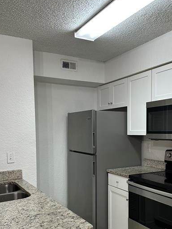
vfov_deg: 50.8
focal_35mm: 36
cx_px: 100
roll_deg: +0.1
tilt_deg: -2.0
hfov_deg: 39.5
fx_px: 239
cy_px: 144
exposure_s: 1/120
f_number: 1.78
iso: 200
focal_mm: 6.86
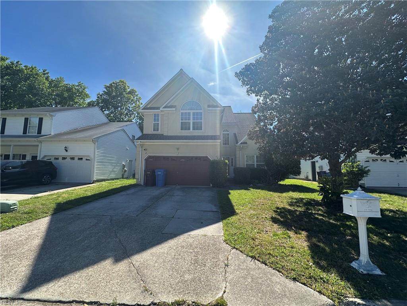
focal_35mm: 14
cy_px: 153
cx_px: 204
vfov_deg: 85.7
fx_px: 165
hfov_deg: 102.1
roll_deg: -0.8
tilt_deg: +6.3
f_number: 2.2
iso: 50
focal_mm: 2.22
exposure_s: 1/1208
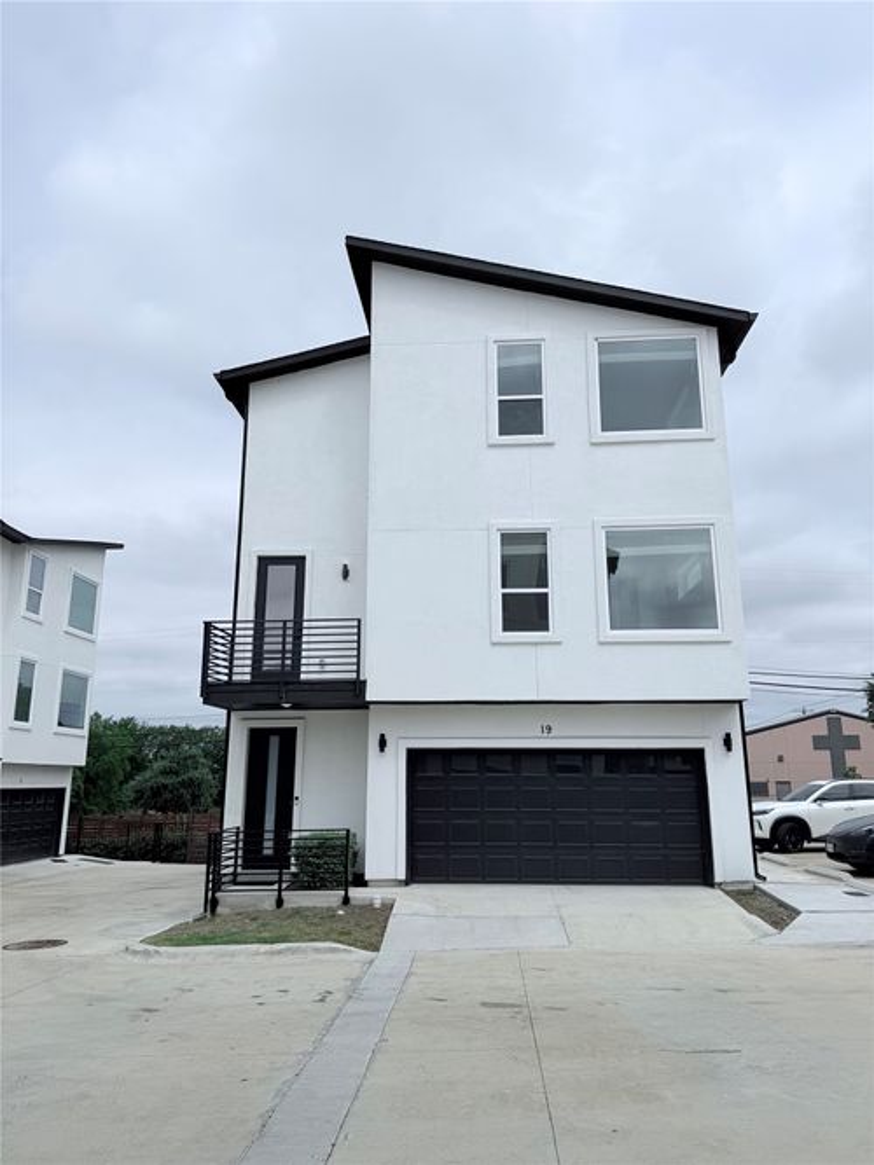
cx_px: 437
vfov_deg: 71.6
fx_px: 808
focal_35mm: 24
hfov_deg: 56.8
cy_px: 582
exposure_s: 1/10309
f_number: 1.78
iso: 80
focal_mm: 6.76
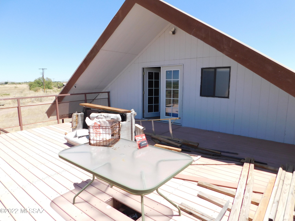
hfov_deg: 73.9
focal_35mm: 23
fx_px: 196
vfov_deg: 58.9
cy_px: 110
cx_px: 148
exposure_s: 1/1000
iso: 125
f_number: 3
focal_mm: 4
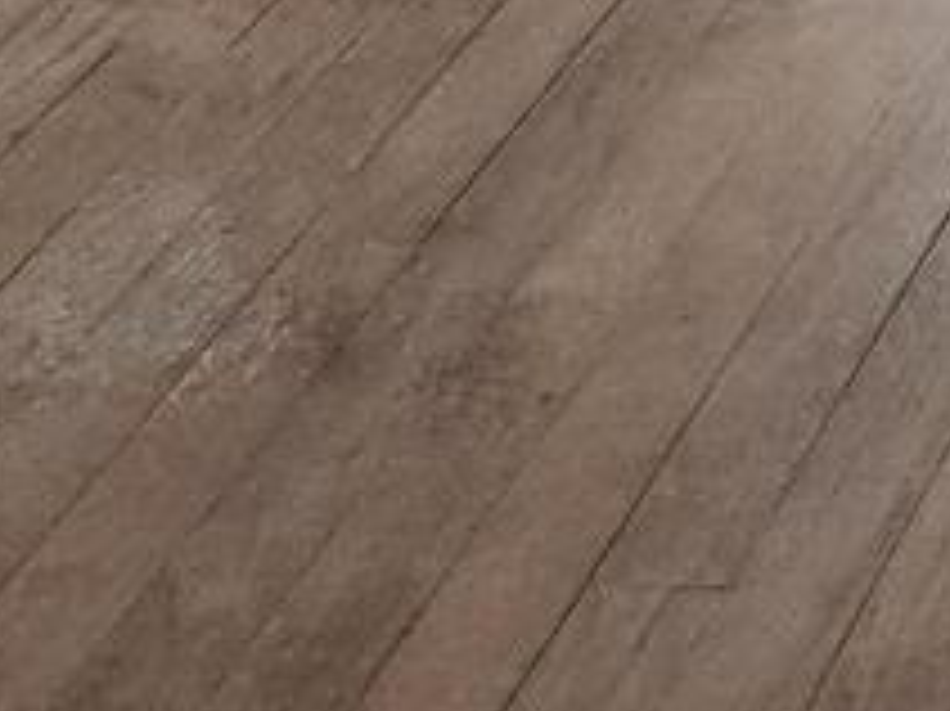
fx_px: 4306
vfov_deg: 7.8
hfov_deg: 11.2
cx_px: 1986
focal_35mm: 157
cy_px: -1647
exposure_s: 1/60
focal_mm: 6.4
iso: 64
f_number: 1.8
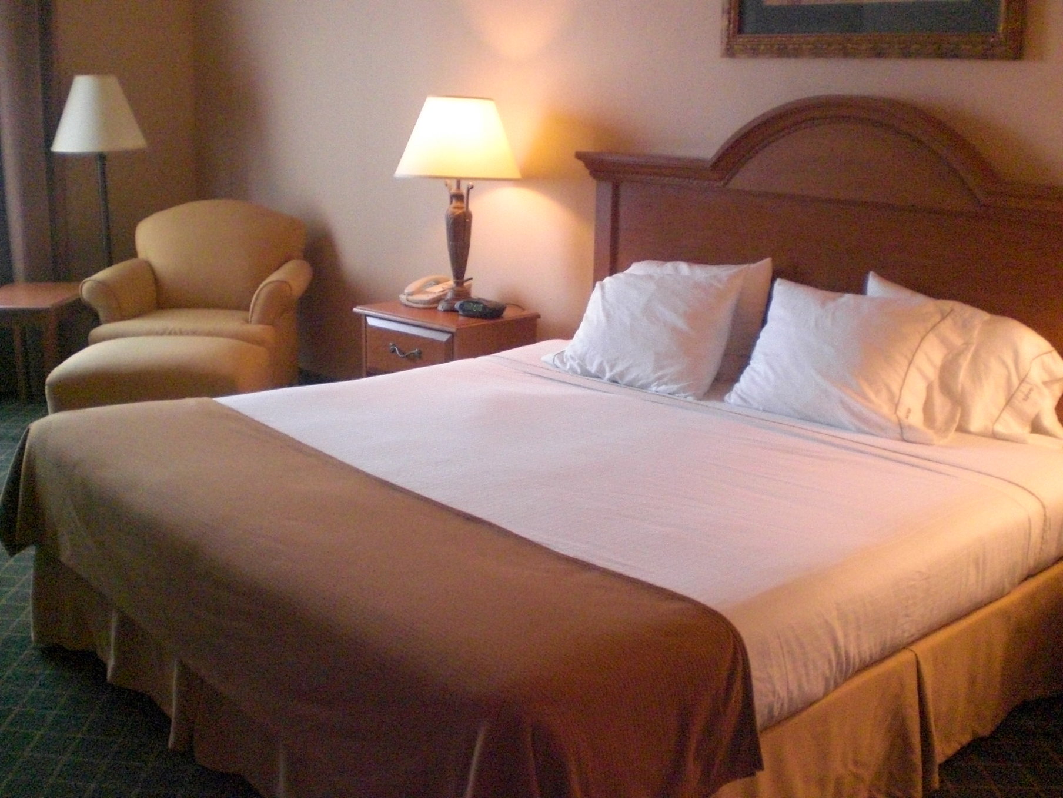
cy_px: 399
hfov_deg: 49.0
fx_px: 1167
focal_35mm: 38
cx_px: 532
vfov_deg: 37.7
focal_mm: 6.3
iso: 800
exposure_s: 1/80
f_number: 3.1
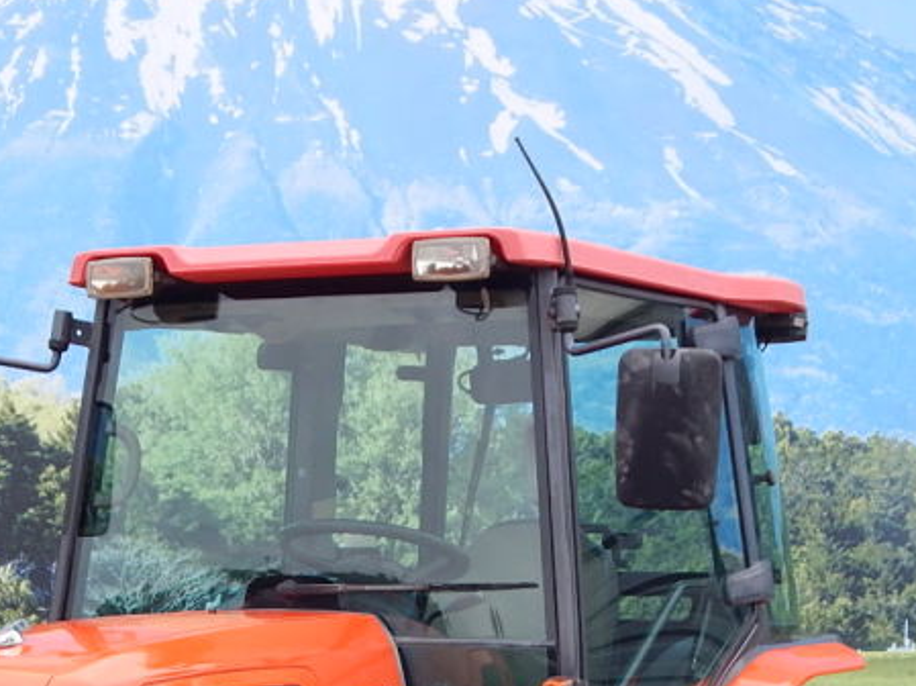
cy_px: 706
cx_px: 357
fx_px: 2829
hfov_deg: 18.4
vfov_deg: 13.6
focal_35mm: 107
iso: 125
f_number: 3.7
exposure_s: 1/100
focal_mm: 8.6
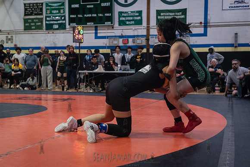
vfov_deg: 29.0
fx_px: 322
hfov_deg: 42.4
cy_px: 94
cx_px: 138
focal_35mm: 46
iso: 5000
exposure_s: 1/500
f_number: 3.2
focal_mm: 35
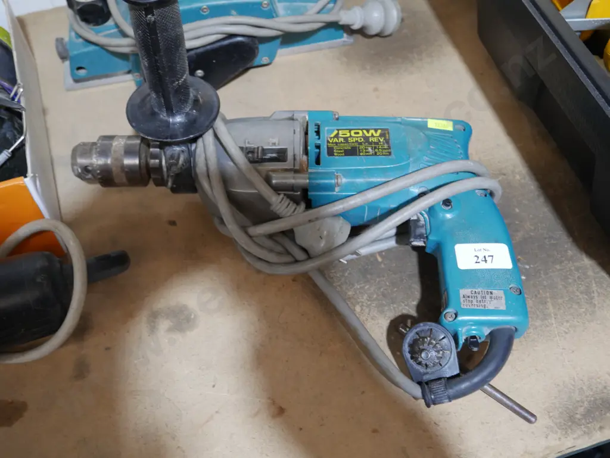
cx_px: 305
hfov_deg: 49.0
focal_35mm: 38
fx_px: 670
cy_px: 229
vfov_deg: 37.8
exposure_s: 1/60
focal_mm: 19
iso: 1000
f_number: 4.1
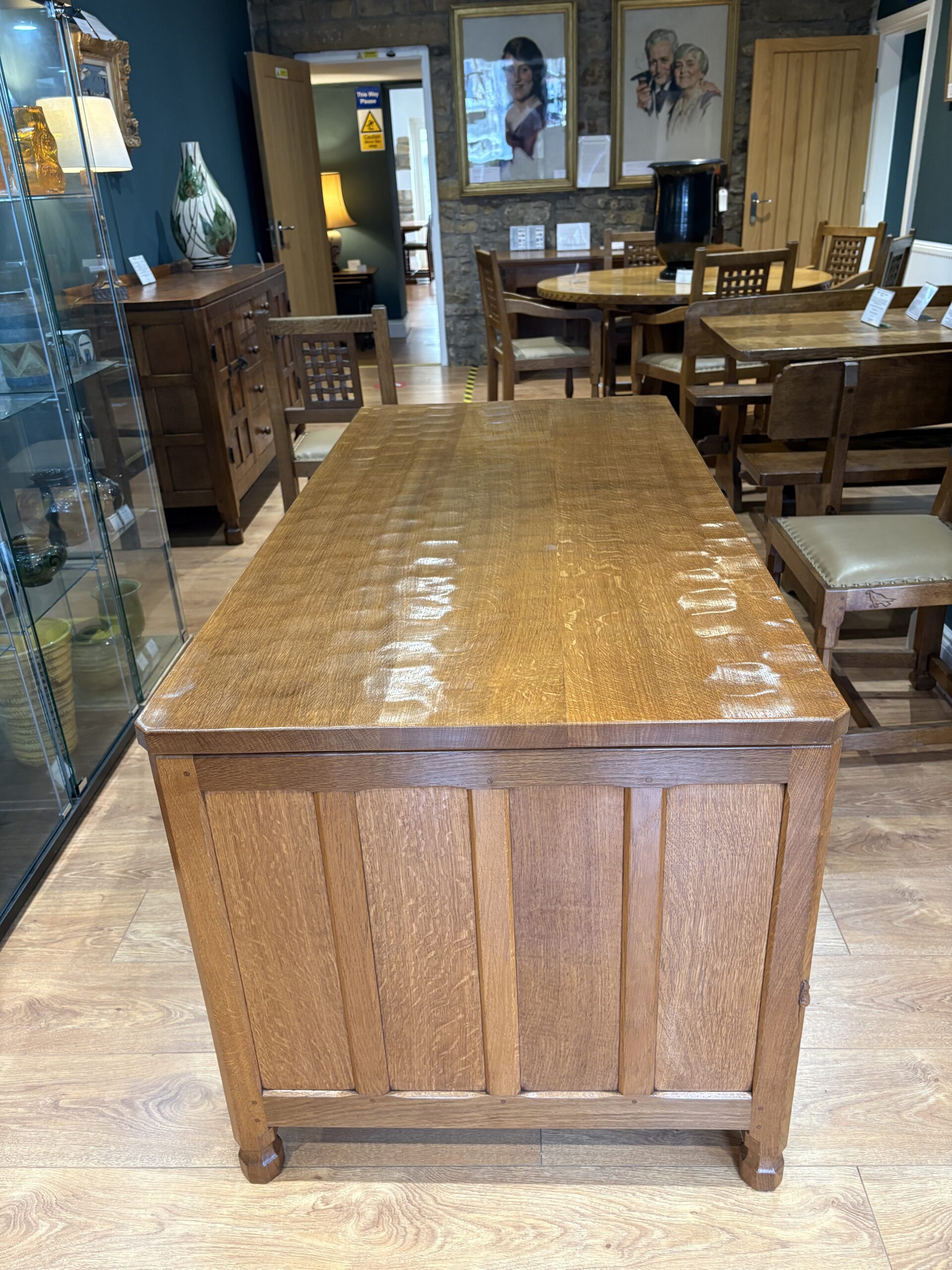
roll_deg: +2.9
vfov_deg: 67.3
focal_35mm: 26
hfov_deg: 53.1
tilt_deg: -25.3
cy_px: 635
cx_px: 476
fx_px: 953
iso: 200
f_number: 1.6
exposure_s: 1/50
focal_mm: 5.96
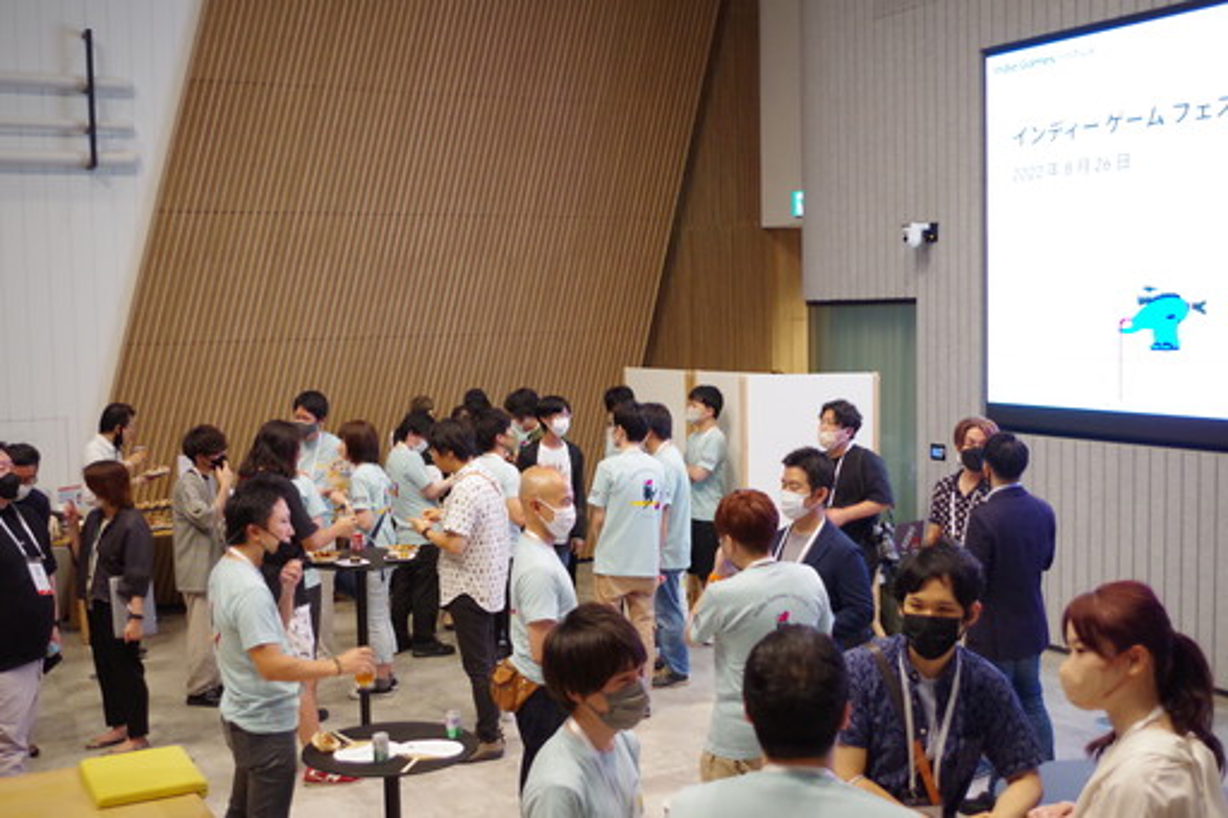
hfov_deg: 49.6
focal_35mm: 39
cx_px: 614
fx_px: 1330
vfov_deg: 34.2
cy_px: 409
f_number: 4
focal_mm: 26.25
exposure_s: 1/60
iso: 1600
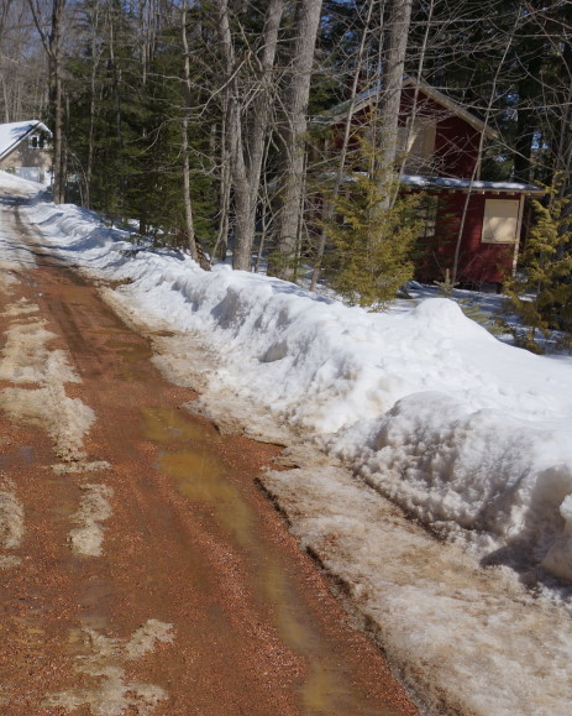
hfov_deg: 32.6
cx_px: -9
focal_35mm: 42
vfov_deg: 43.8
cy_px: 388
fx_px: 889
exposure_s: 1/640
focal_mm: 18
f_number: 8
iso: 100
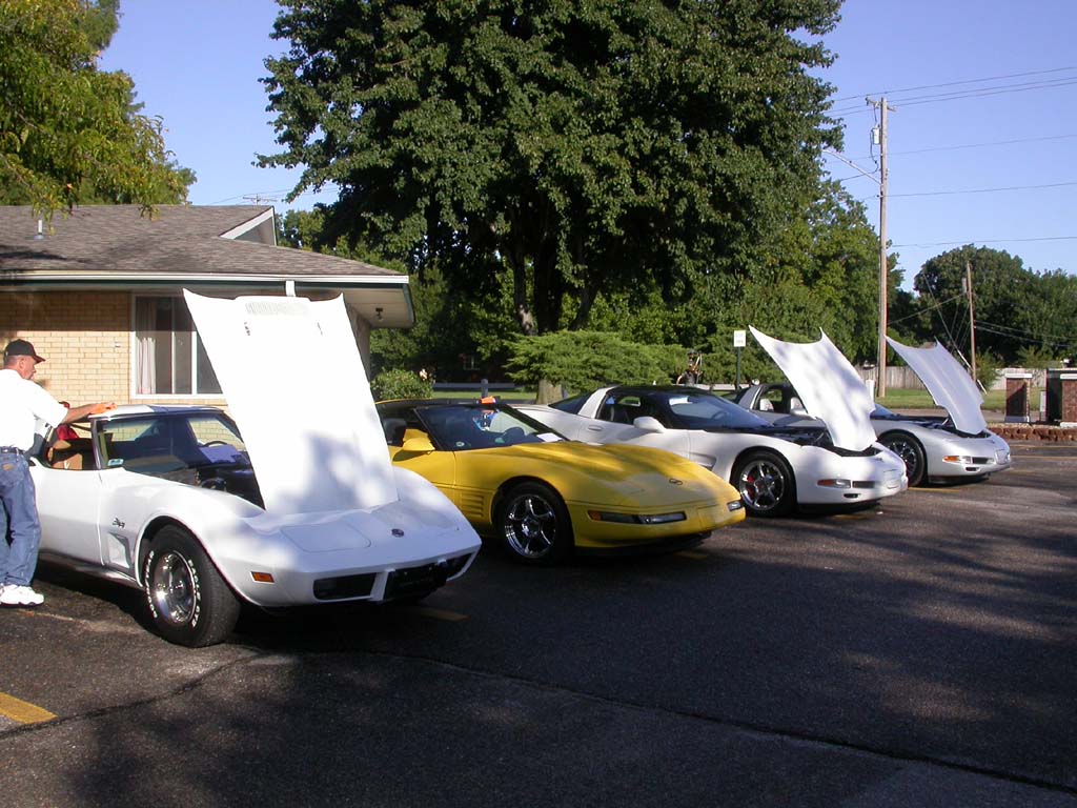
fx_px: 1182
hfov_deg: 49.0
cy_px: 404
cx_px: 538
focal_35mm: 38
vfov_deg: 37.7
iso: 100
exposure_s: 1/316
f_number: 6.7
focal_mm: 7.85
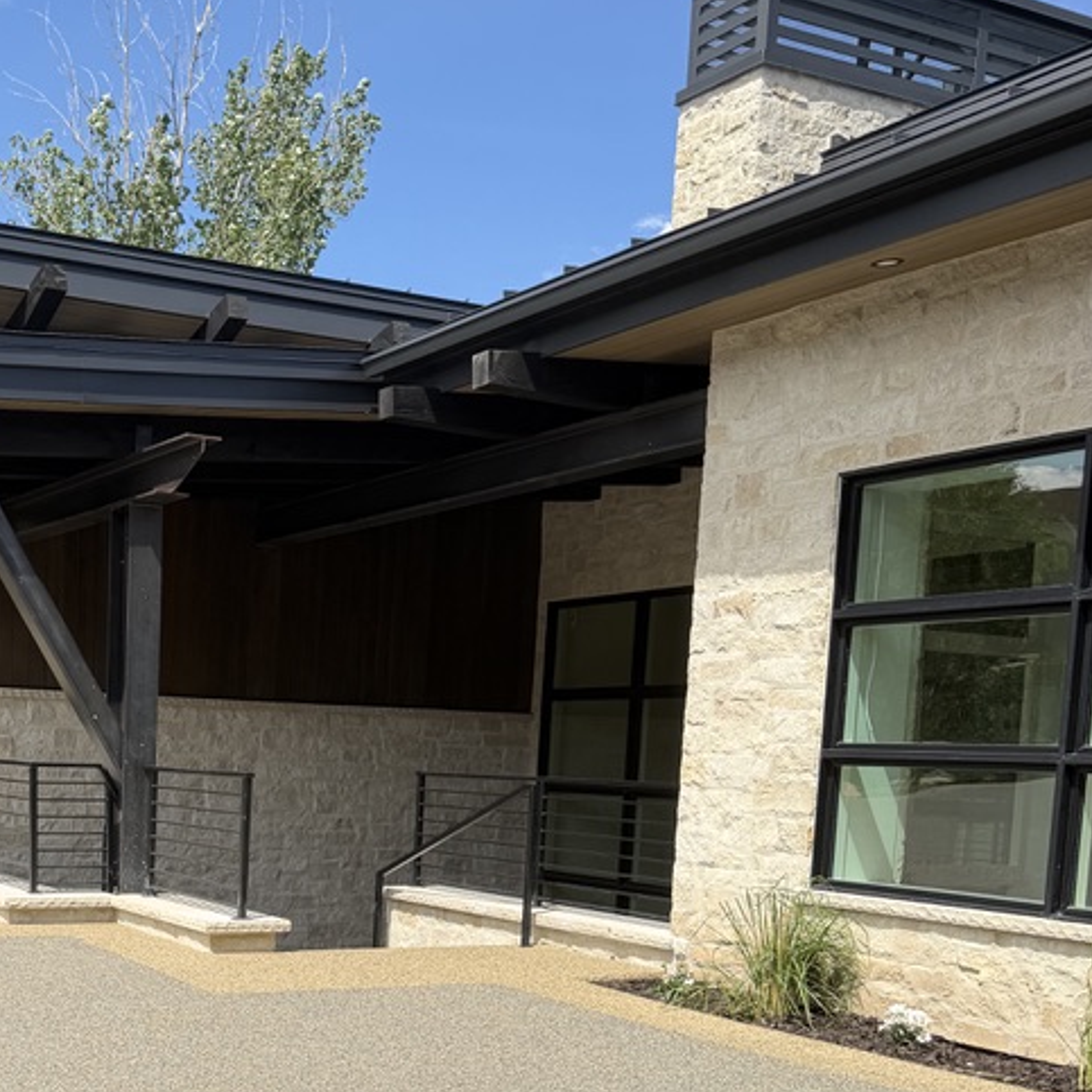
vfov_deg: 36.0
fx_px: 1606
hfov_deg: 36.4
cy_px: 911
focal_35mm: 45
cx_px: 228
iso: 80
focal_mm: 6.76
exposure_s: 1/2370
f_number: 1.78
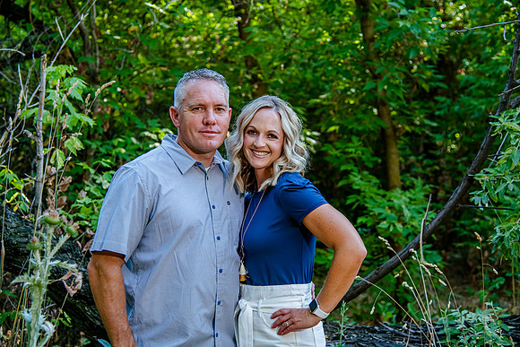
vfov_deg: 21.3
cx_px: 260
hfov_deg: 31.5
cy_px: 178
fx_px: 922
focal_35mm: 64
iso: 800
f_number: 4
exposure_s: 1/320
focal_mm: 58
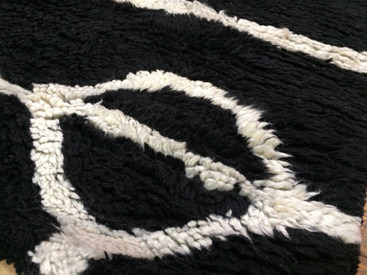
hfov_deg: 61.7
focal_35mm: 29
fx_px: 307
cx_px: 184
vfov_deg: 48.2
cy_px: 138
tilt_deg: -54.5
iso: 320
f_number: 2.2
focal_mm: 4.15
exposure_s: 1/33
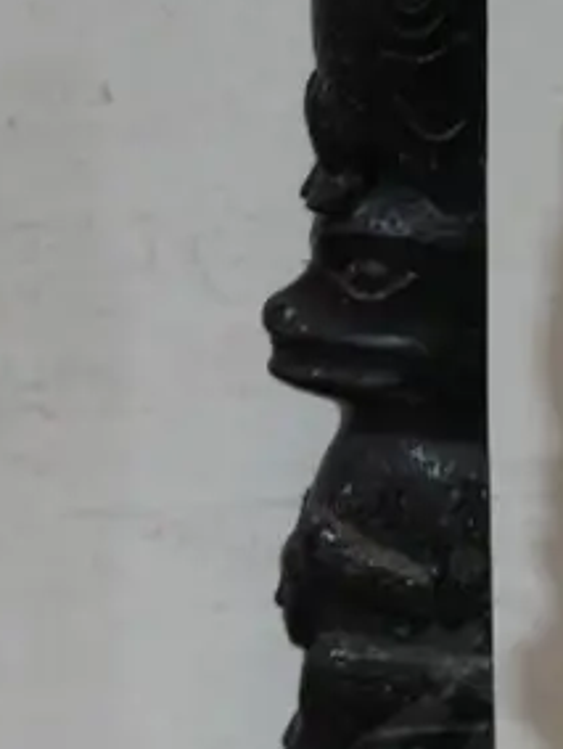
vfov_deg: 15.5
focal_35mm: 123
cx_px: 363
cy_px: 852
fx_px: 2661
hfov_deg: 12.1
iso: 250
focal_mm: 17
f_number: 4
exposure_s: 1/60
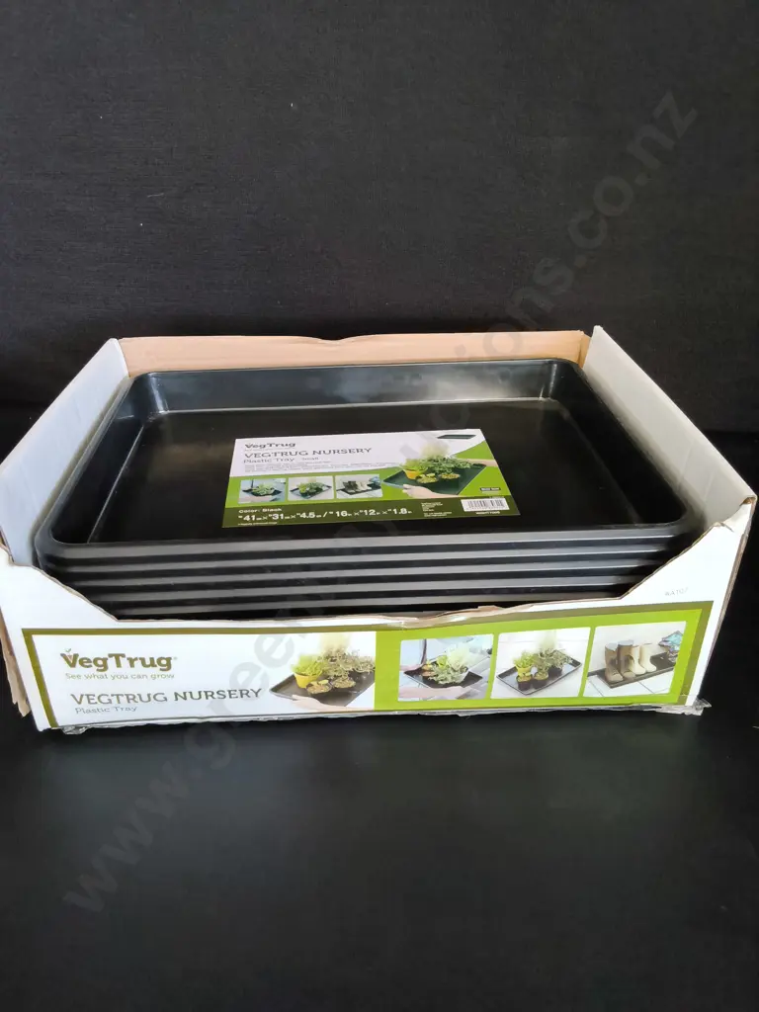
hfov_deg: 51.4
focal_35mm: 27
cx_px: 380
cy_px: 506
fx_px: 789
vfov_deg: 65.3
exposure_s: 1/60
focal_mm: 2.87
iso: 400
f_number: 2
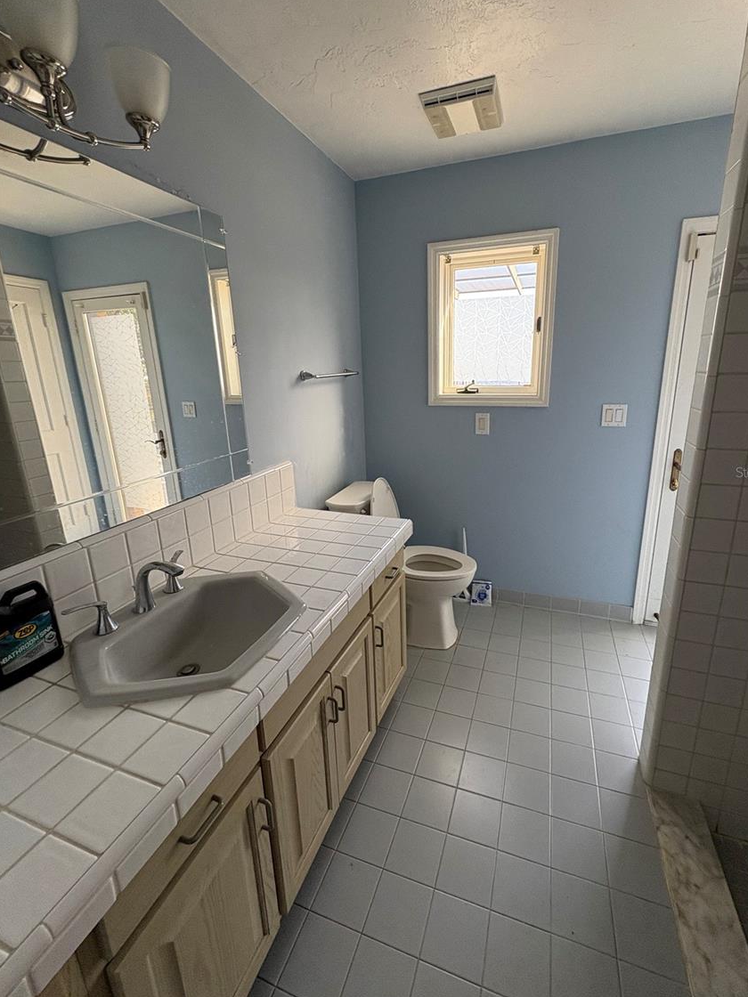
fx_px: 432
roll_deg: +0.9
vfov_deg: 98.1
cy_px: 472
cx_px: 398
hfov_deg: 81.6
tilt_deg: -13.0
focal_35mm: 15
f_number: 2.2
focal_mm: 2.22
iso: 160
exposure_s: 1/99
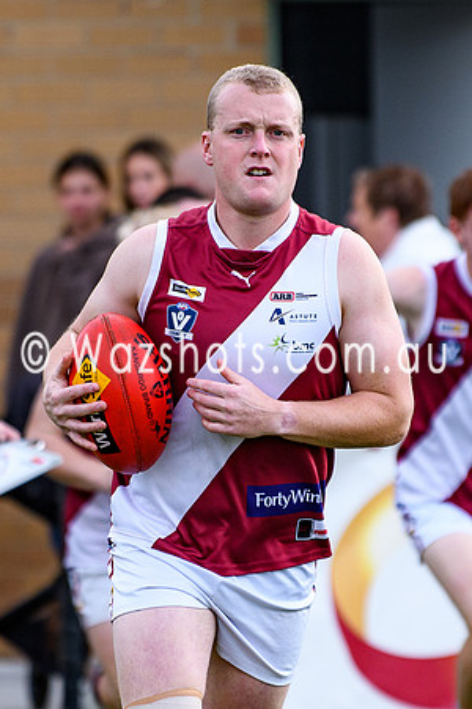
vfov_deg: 2.9
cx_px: 224
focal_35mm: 715
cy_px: 485
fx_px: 14060
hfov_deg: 1.9
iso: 200
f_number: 2.8
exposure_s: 1/2000
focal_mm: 200
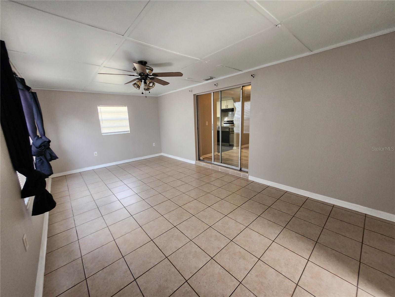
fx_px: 148
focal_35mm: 13
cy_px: 148
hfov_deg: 106.2
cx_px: 198
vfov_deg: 89.9
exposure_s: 1/60
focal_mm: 1.74
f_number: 2.2
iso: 200
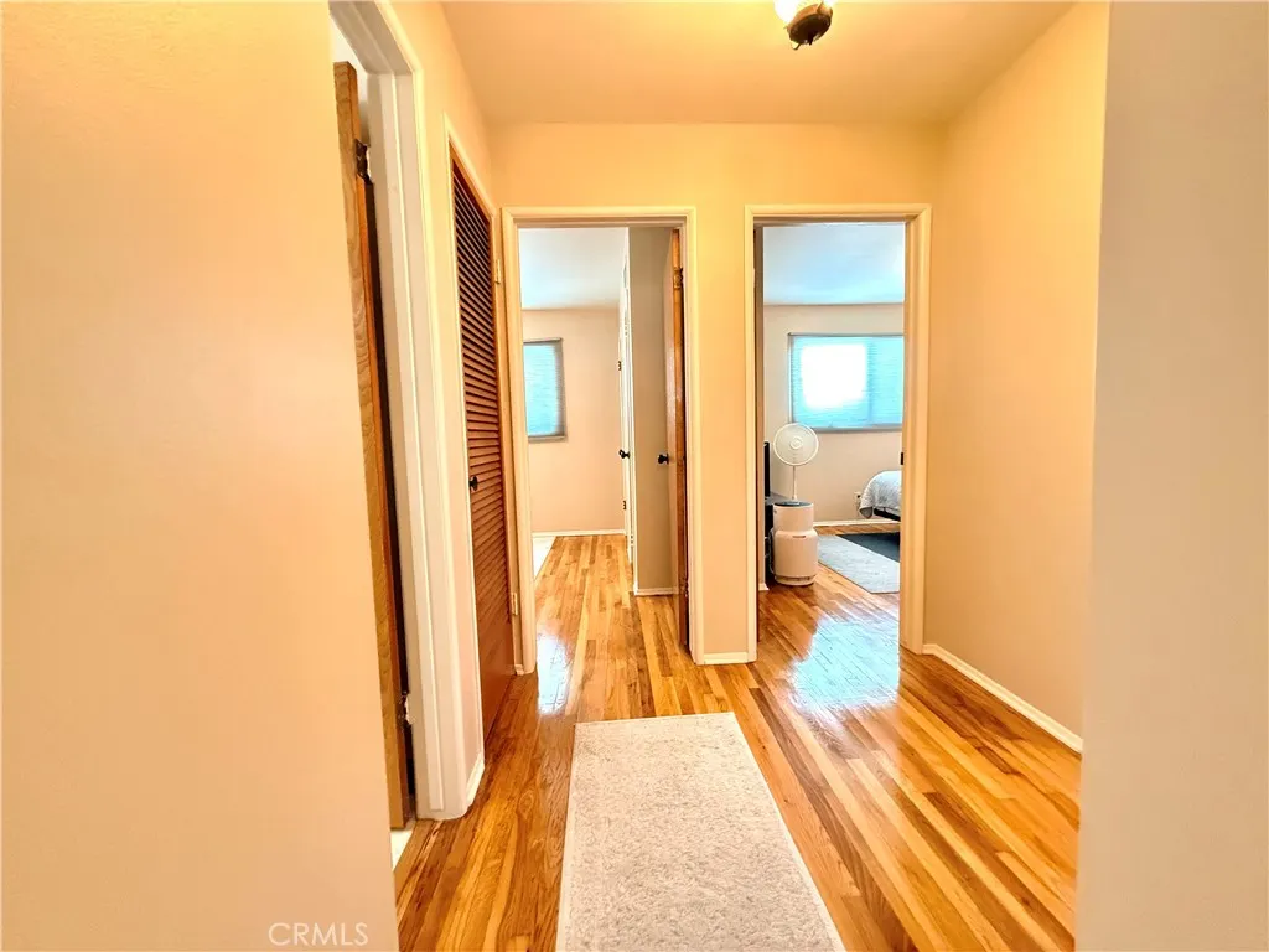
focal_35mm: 14
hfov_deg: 102.1
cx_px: 634
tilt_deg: -4.5
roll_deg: +1.9
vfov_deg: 85.7
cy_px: 476
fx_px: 513
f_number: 2.2
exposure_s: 1/60
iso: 800
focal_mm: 2.22
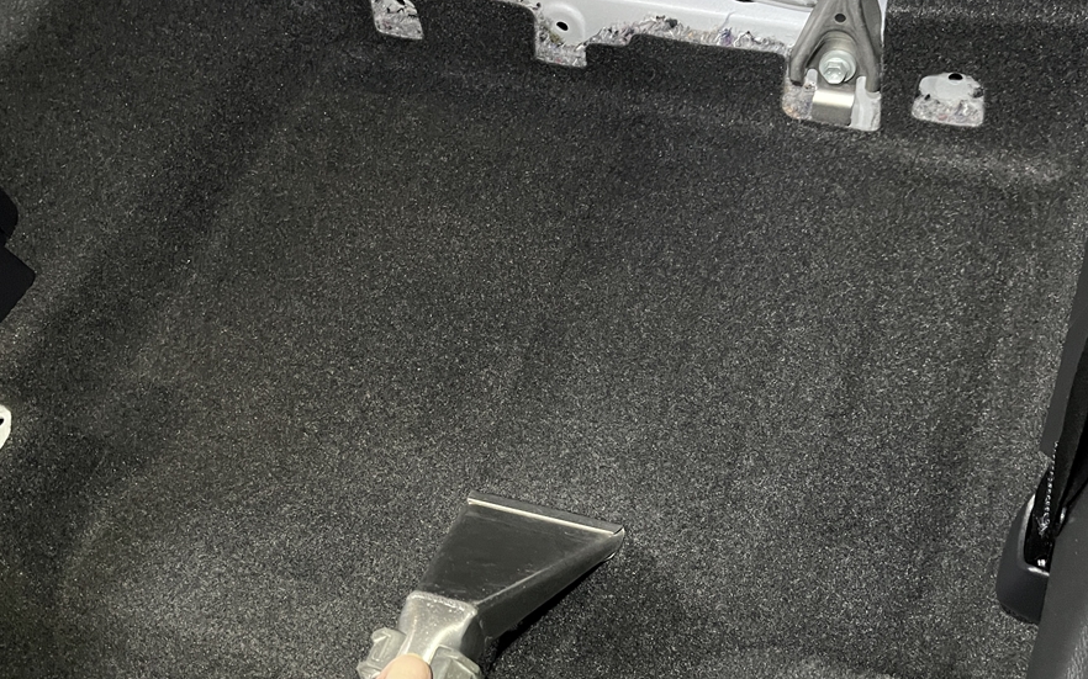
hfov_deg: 49.2
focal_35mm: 40
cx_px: 488
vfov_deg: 31.9
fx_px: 1186
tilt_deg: -57.1
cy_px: 410
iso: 640
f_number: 1.6
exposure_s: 1/33
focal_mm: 5.1
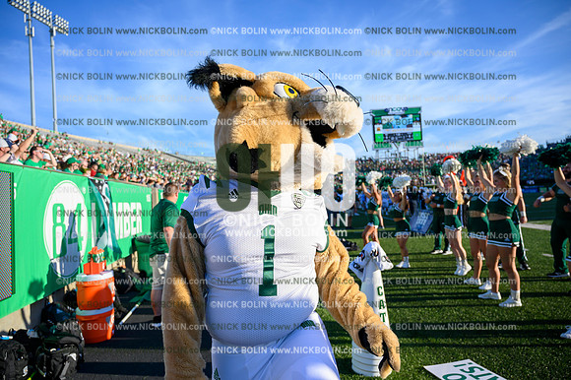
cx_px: 286
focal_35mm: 24
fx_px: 380
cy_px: 190
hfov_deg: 73.8
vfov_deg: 53.1
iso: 125
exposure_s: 1/640
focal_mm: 24
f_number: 4
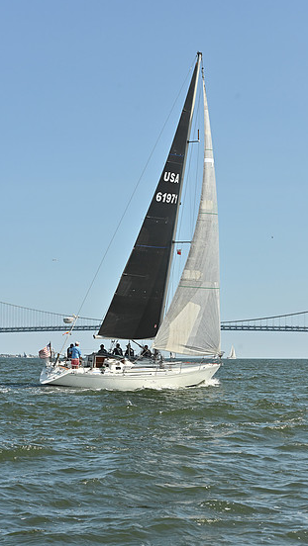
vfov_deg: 27.5
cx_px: 165
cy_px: 274
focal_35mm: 77
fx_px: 1117
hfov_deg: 15.7
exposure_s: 1/1250
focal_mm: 70
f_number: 9
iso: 320
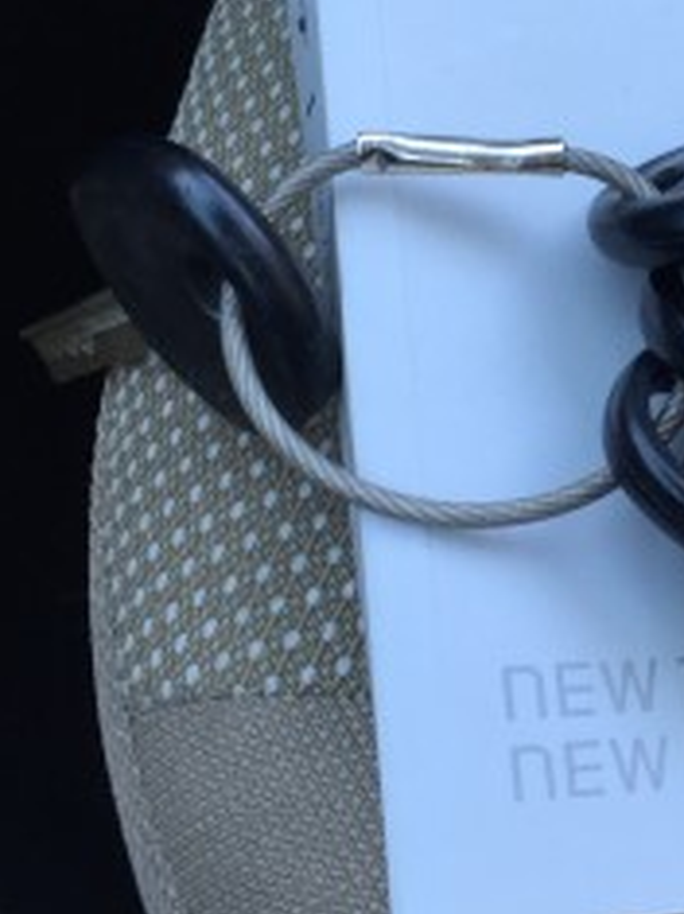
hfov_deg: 17.9
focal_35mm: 79
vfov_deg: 24.6
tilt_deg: -65.3
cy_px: 303
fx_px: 2083
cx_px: 766
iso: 40
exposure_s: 1/60
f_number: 2.2
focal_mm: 4.15
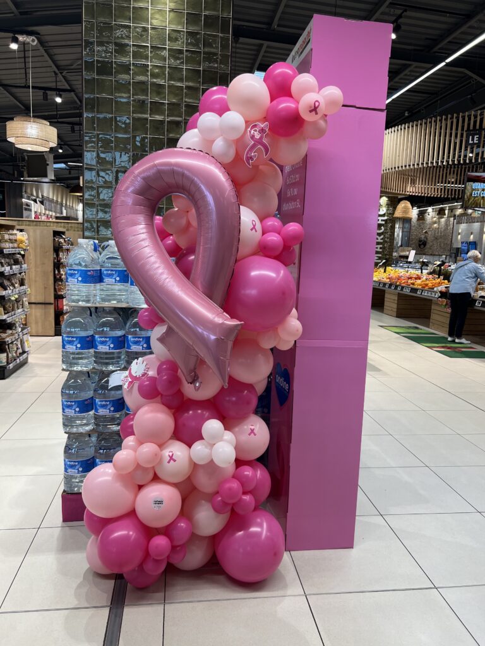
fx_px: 486
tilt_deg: -8.3
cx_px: 242
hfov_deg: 53.1
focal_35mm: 26
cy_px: 323
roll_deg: -0.8
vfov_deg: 67.3
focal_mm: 5.7
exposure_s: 1/121
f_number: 1.5
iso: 50
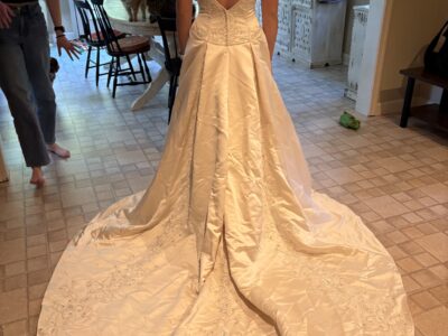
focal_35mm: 26
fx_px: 336
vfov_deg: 53.1
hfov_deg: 67.3
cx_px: 224
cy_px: 168
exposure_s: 1/60
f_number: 1.6
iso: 250
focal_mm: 5.96
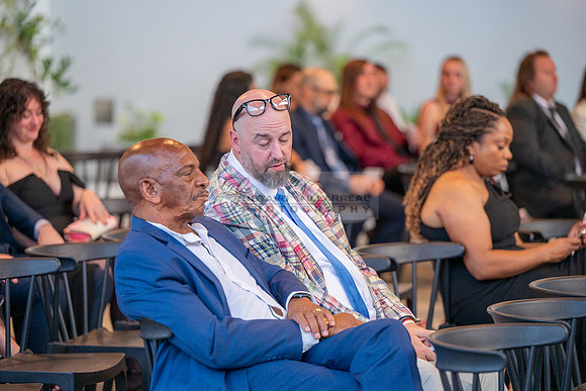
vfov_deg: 9.8
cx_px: 293
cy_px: 196
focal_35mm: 140
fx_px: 2279
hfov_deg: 14.7
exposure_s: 1/640
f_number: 2.8
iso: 1000
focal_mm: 140
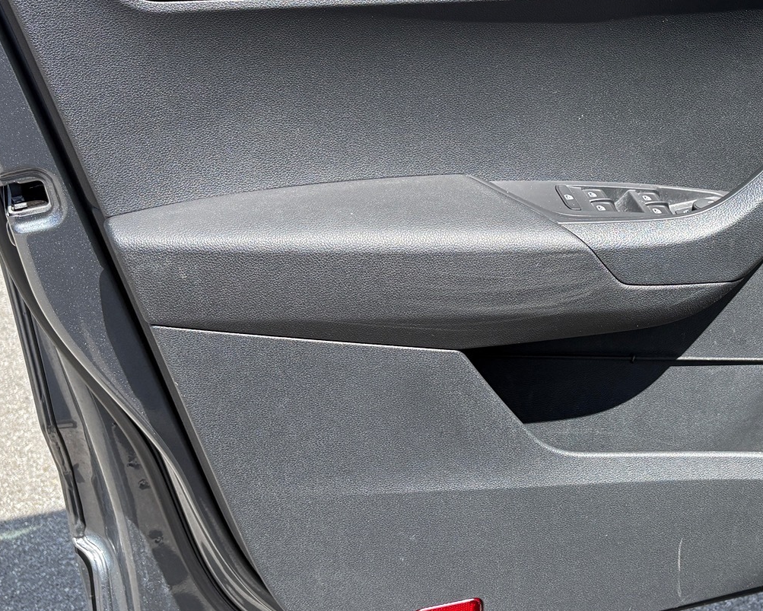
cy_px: 222
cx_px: 564
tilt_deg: -26.9
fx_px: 1152
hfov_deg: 35.9
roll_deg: +2.1
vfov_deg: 29.6
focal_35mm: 51
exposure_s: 1/747
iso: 50
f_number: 1.6
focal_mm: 5.96
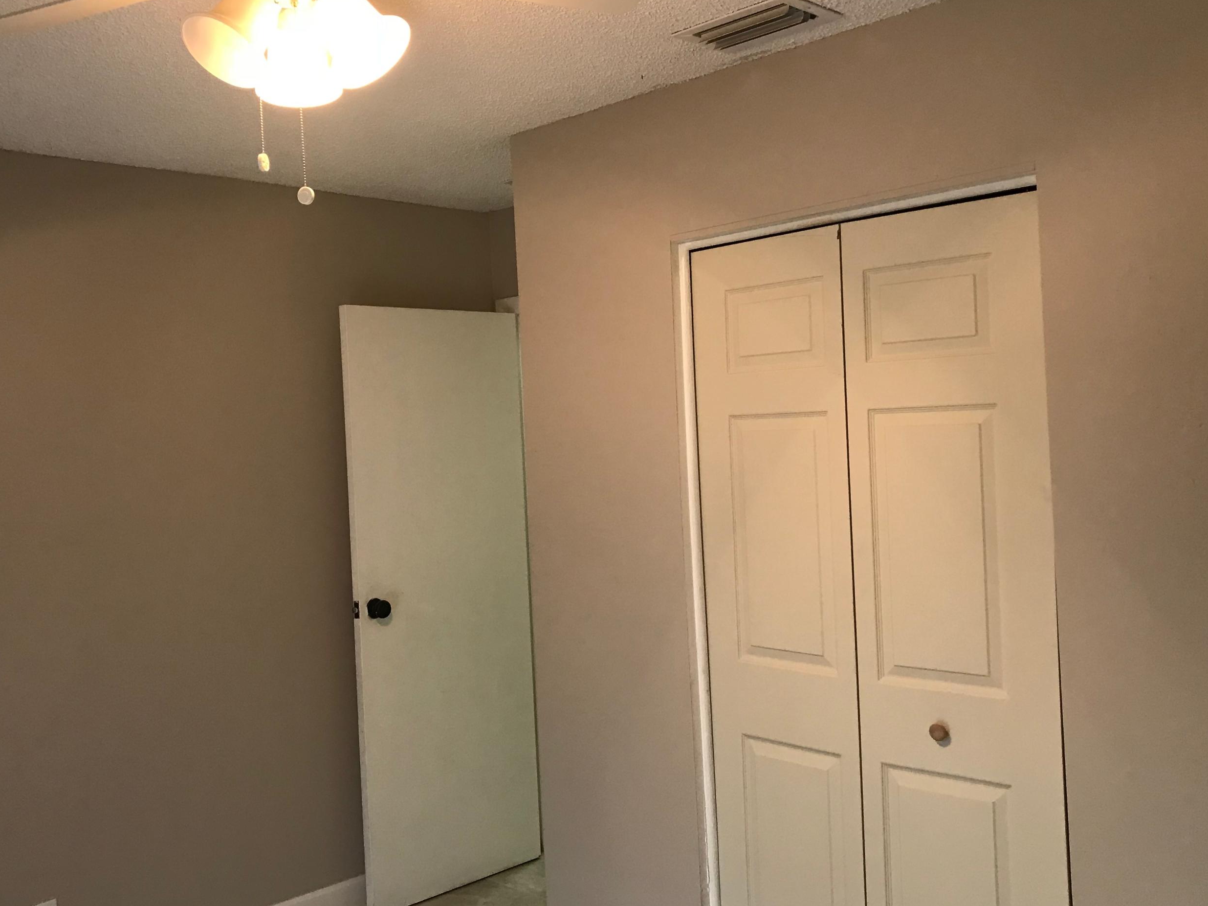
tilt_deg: -0.7
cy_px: 442
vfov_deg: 41.8
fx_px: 1186
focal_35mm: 34
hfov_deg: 53.9
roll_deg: +2.7
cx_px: 551
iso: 40
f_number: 1.8
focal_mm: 3.99
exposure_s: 1/17
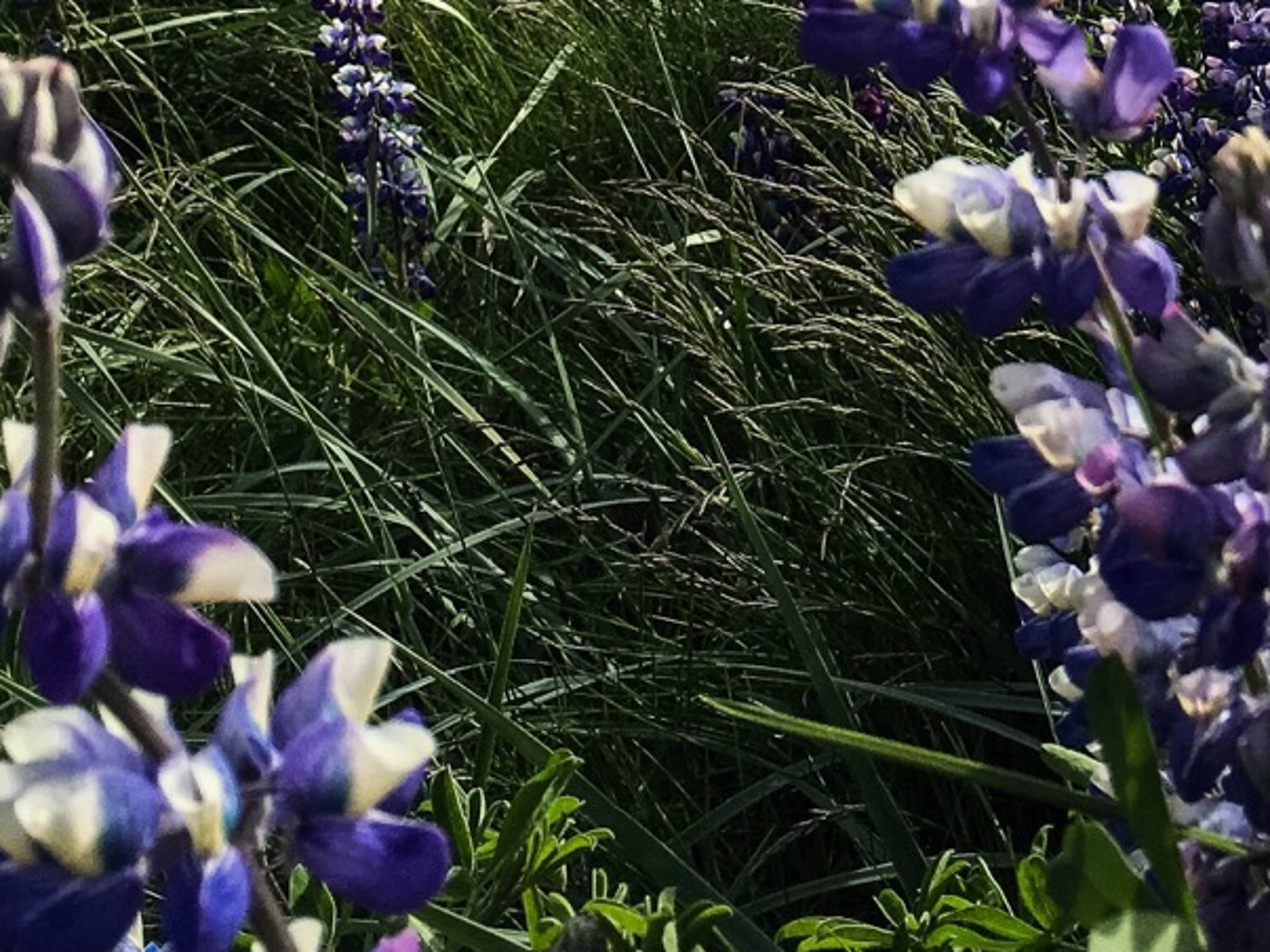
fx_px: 2824
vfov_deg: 17.9
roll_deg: +1.4
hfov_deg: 24.8
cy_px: -270
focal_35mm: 77
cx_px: 1072
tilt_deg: -7.2
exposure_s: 1/2564
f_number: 2.2
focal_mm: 4.15
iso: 25
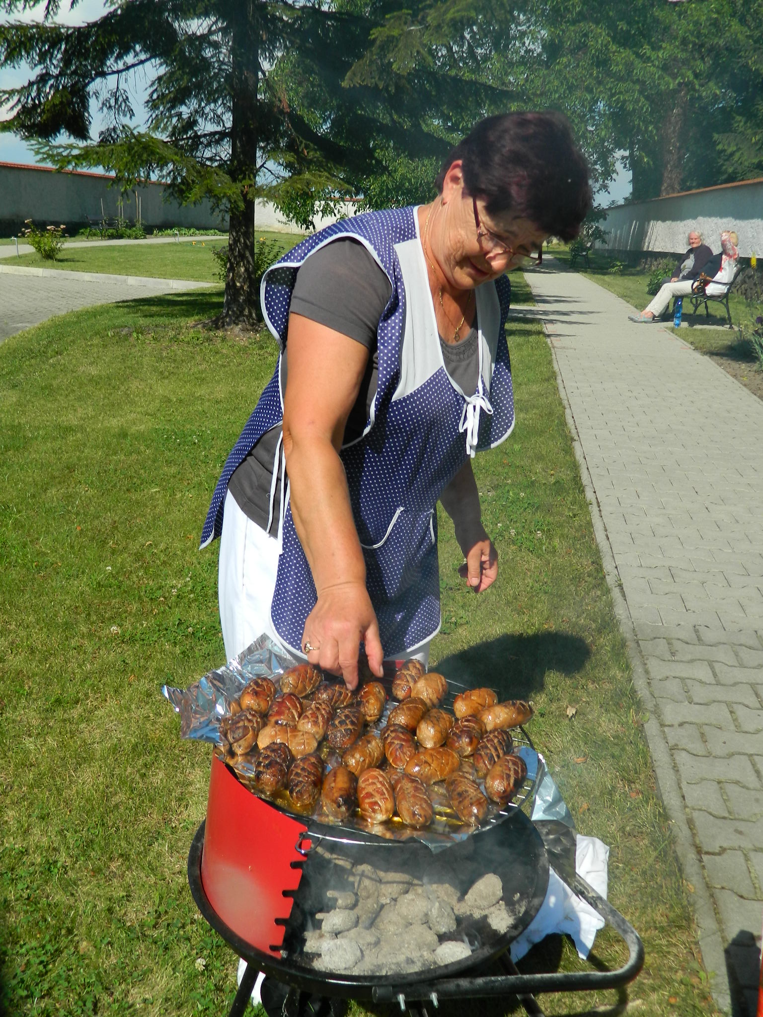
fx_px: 1029
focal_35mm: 35
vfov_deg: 52.6
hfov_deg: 40.7
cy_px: 508
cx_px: 382
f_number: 9.4
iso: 80
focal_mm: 6.2
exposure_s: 1/160
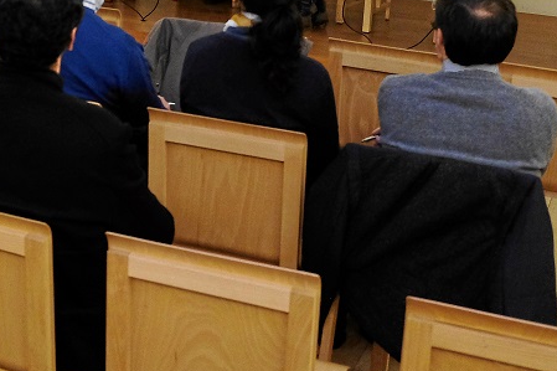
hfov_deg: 24.9
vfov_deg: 17.2
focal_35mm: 78
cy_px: 25
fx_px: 1206
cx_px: 14
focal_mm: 23.3
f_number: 3.2
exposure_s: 1/180
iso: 2000
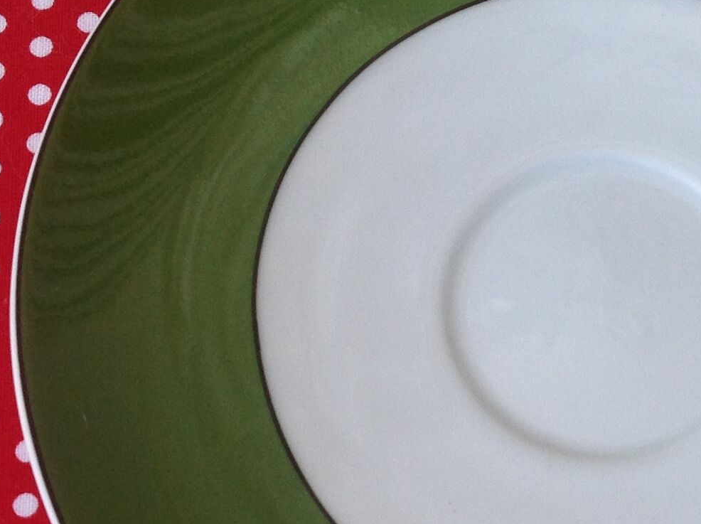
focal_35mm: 92
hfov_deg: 20.9
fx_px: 1861
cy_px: 338
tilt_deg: -71.5
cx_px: 615
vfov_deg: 16.0
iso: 64
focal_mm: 4.28
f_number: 2.4
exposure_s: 1/60
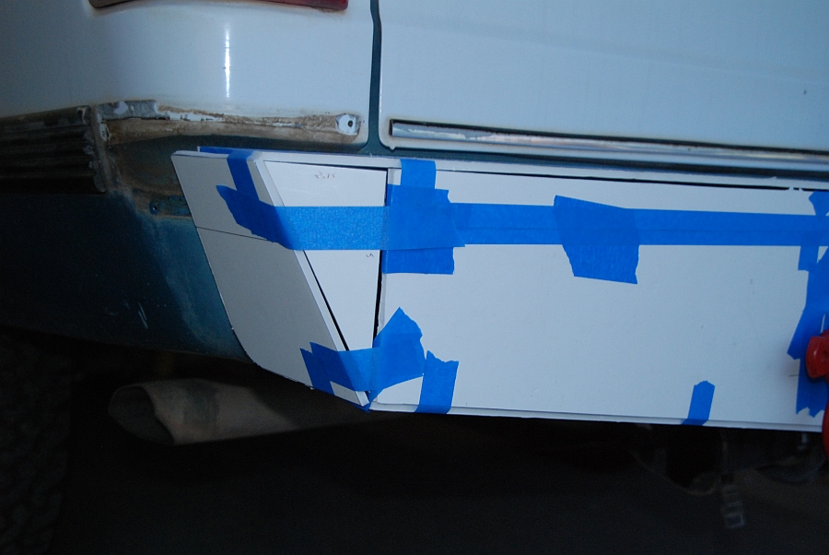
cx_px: 414
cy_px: 278
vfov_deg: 29.0
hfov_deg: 42.3
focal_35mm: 46
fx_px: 1072
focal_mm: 31
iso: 800
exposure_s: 1/125
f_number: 4.5
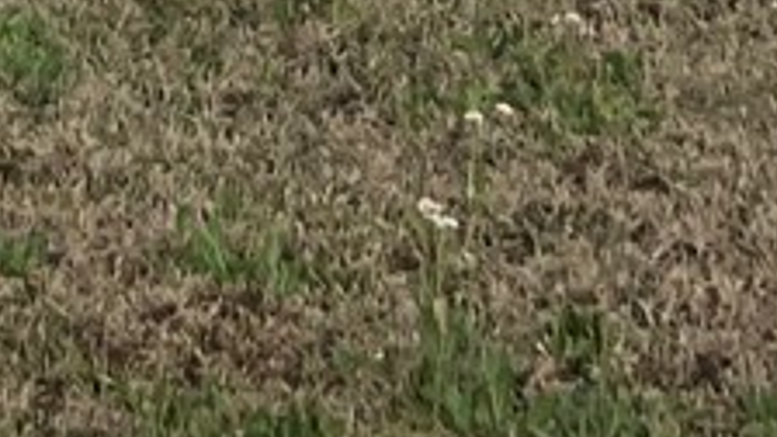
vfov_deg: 5.5
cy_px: -1020
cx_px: -1280
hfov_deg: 9.2
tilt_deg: +1.7
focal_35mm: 202
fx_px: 4162
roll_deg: +2.1
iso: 80
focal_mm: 5.7
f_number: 1.5
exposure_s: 1/121
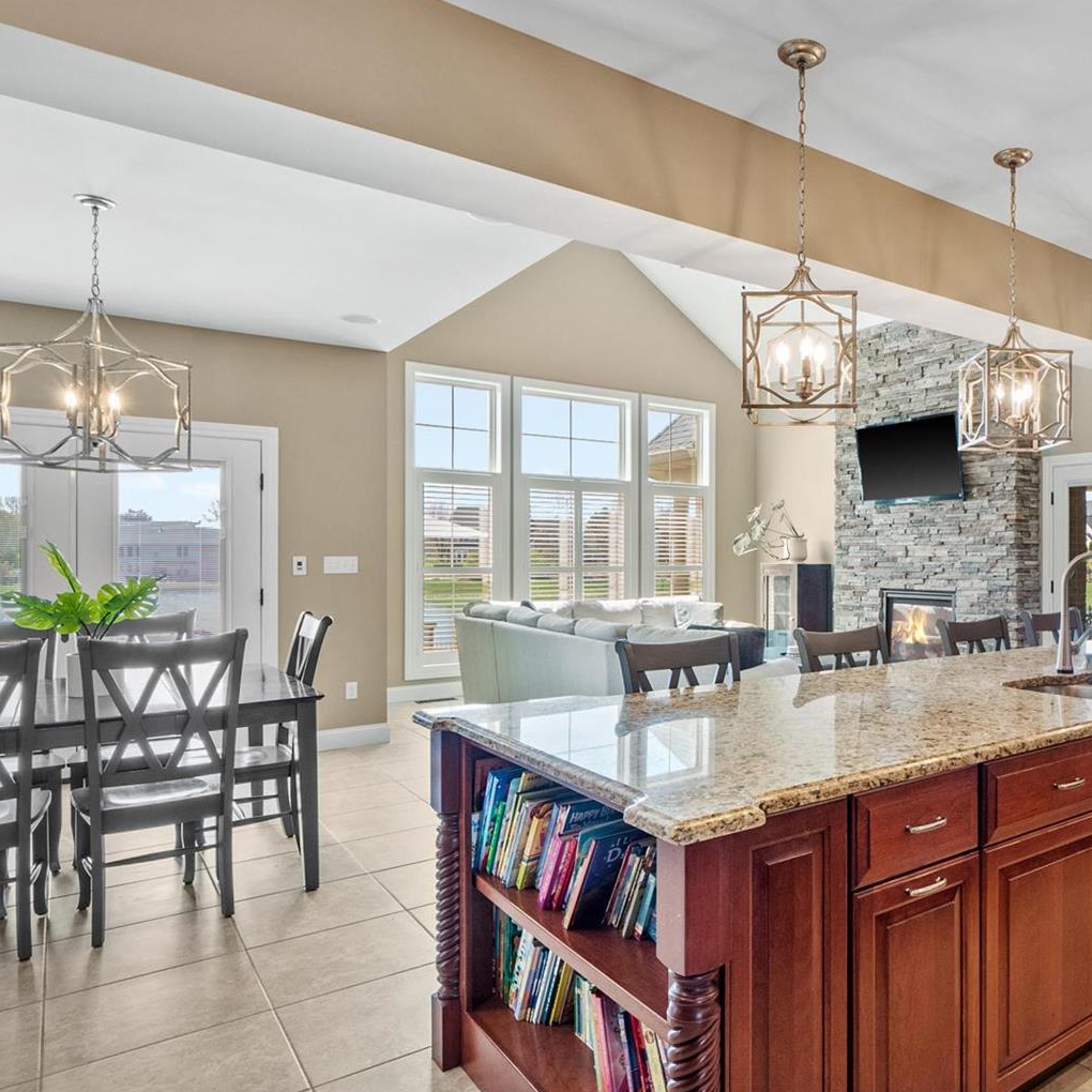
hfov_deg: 61.6
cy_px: 565
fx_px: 857
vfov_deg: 65.0
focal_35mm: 24
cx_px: 809
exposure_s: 1/4
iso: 400
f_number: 10
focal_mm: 9
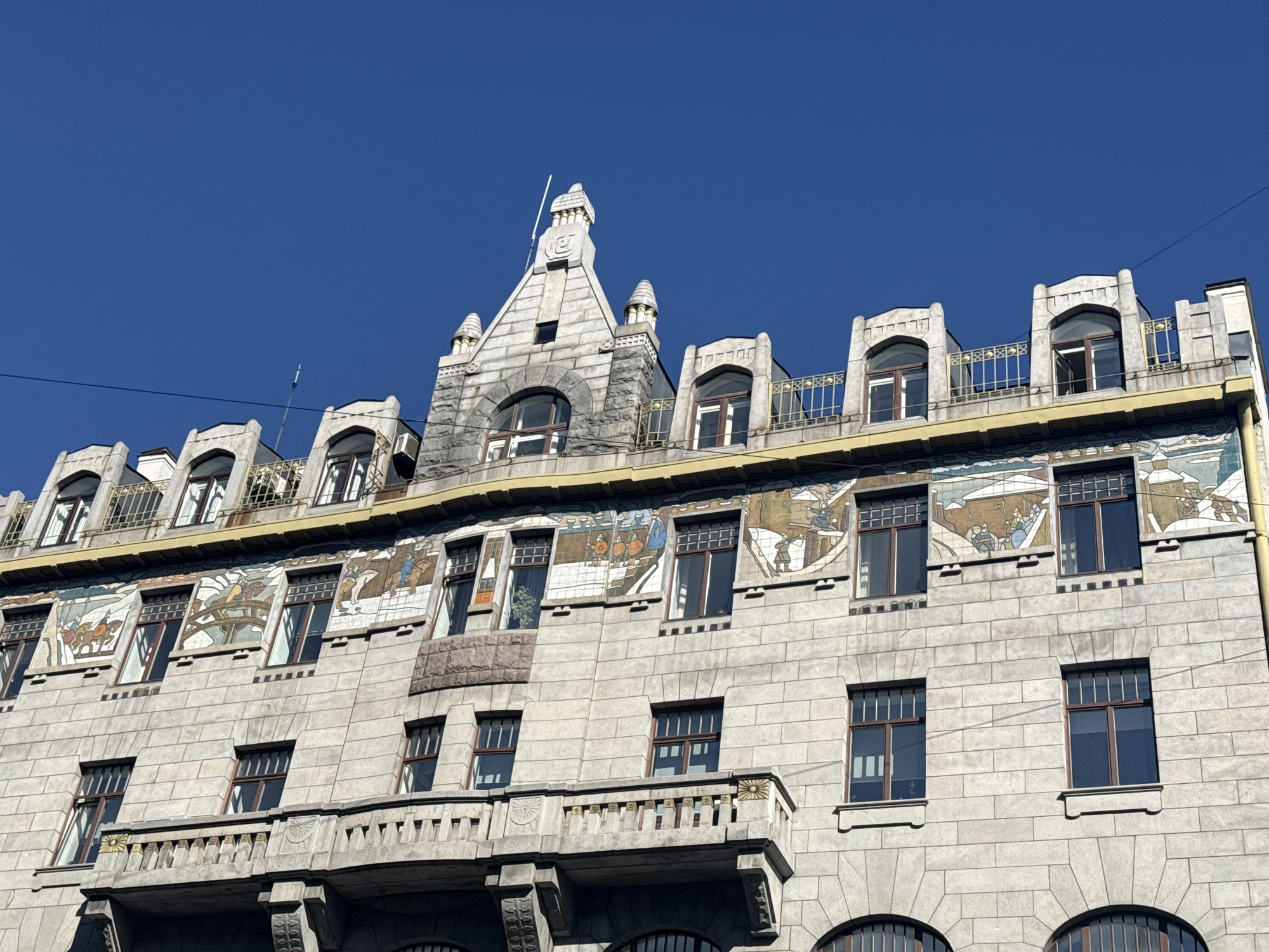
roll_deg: -7.8
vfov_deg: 30.3
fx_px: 1760
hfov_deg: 39.7
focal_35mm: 48
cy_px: 476
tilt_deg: +36.9
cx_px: 634
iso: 64
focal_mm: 6.76
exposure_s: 1/6024
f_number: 1.78
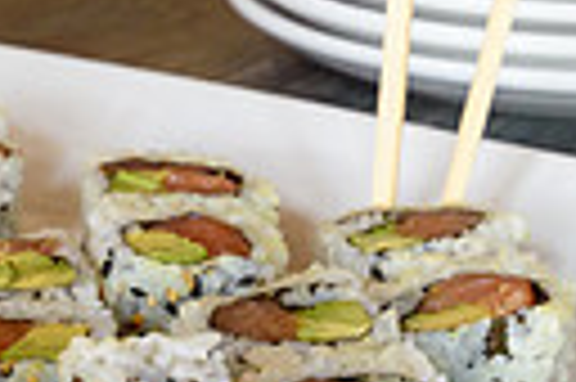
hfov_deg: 14.9
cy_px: 384
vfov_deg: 10.0
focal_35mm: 136
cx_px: 36
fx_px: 2173
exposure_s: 1/60
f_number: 4
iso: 560
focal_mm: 20
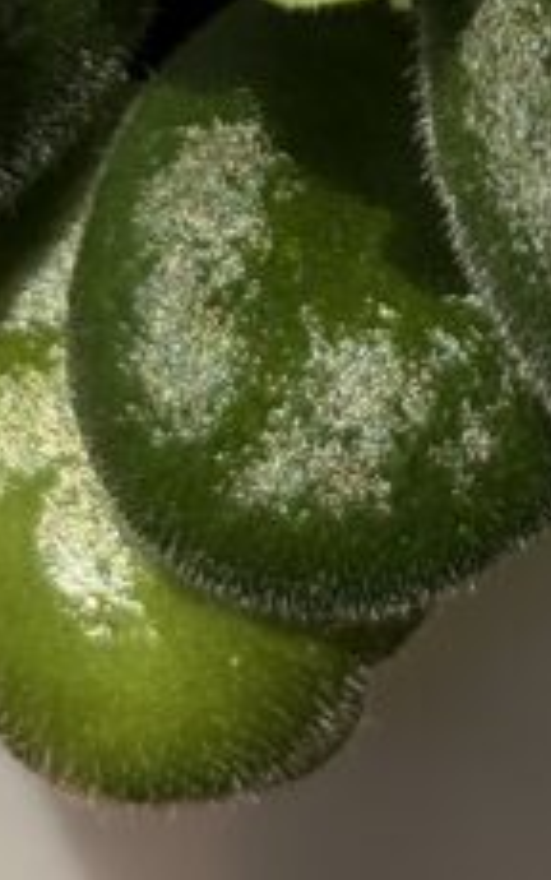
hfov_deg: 5.4
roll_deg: -2.4
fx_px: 5879
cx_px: 452
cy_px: -696
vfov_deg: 8.3
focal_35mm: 245
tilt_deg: -23.3
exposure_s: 1/2994
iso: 32
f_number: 1.6
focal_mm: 5.96
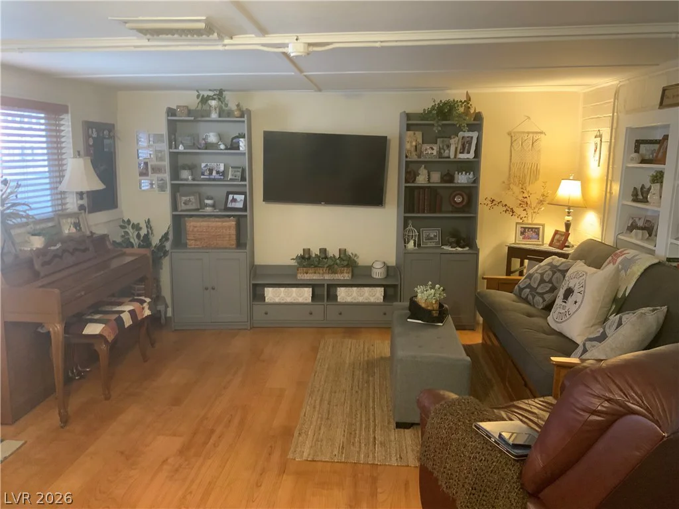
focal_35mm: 29
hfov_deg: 61.7
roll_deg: -2.4
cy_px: 254
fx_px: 569
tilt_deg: -11.6
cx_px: 340
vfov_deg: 48.2
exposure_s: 1/40
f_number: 1.8
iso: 200
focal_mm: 3
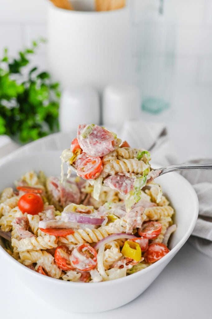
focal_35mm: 50
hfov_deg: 26.9
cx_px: 106
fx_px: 442
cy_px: 160
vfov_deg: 39.6
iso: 180
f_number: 4
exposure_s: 1/125
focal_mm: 50
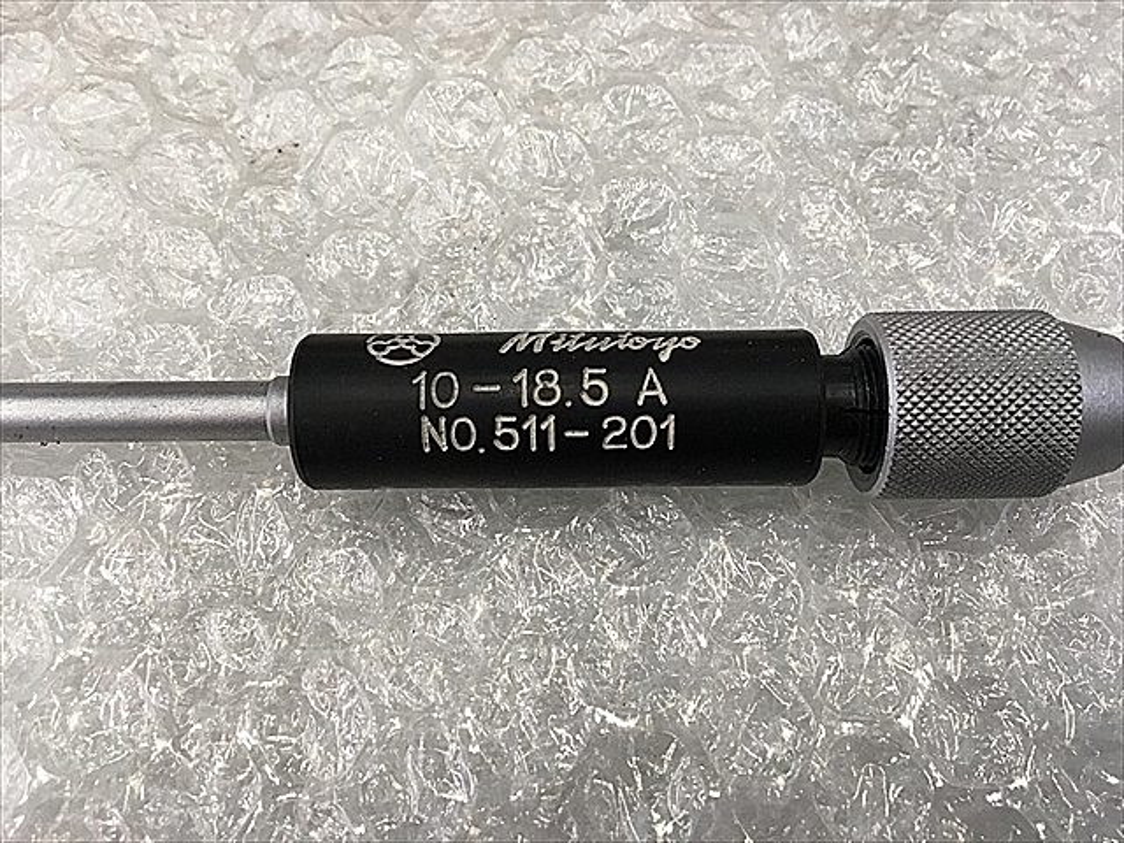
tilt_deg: -73.2
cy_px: 422
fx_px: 942
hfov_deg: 61.7
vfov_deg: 48.2
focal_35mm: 29
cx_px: 562
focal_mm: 4.15
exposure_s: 1/30
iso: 40
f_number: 2.2
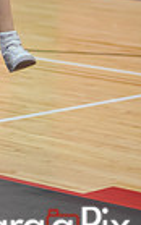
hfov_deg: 4.7
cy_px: -71
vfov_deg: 7.4
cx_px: -56
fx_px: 1720
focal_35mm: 280
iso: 1100
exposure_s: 1/500
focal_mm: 85
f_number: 2
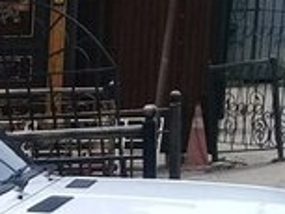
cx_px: -214
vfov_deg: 10.6
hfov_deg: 13.3
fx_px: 1104
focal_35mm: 134
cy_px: 345
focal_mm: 3.3
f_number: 2.2
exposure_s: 1/1613
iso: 50
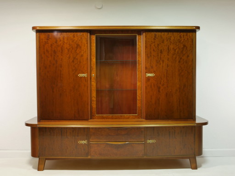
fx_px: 244
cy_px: 88
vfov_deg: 39.7
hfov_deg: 51.4
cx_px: 118
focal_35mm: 36
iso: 200
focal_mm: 18
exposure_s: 1/2
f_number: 20
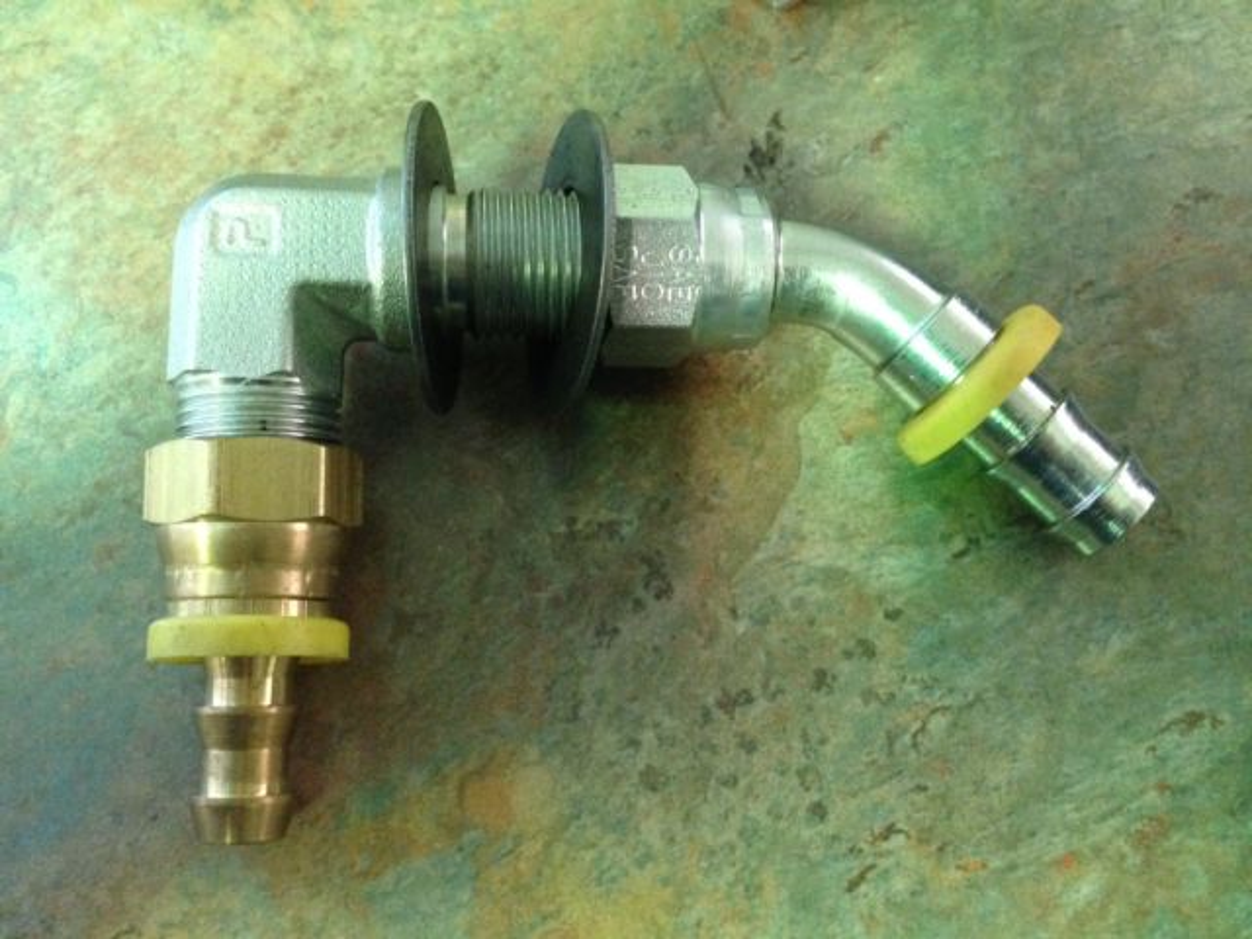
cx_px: 626
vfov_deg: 42.9
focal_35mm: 33
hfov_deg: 55.4
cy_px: 470
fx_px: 1194
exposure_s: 1/15
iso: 500
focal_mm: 4.12
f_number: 2.4
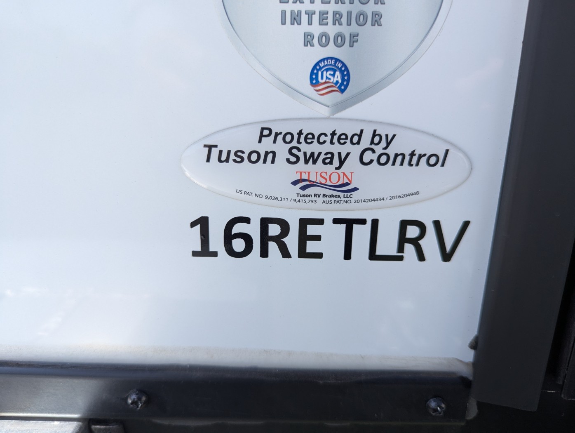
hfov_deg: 71.5
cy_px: 216
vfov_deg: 56.9
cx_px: 288
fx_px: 399
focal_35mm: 24
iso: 68
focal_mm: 6.81
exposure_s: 1/1471
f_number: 1.85
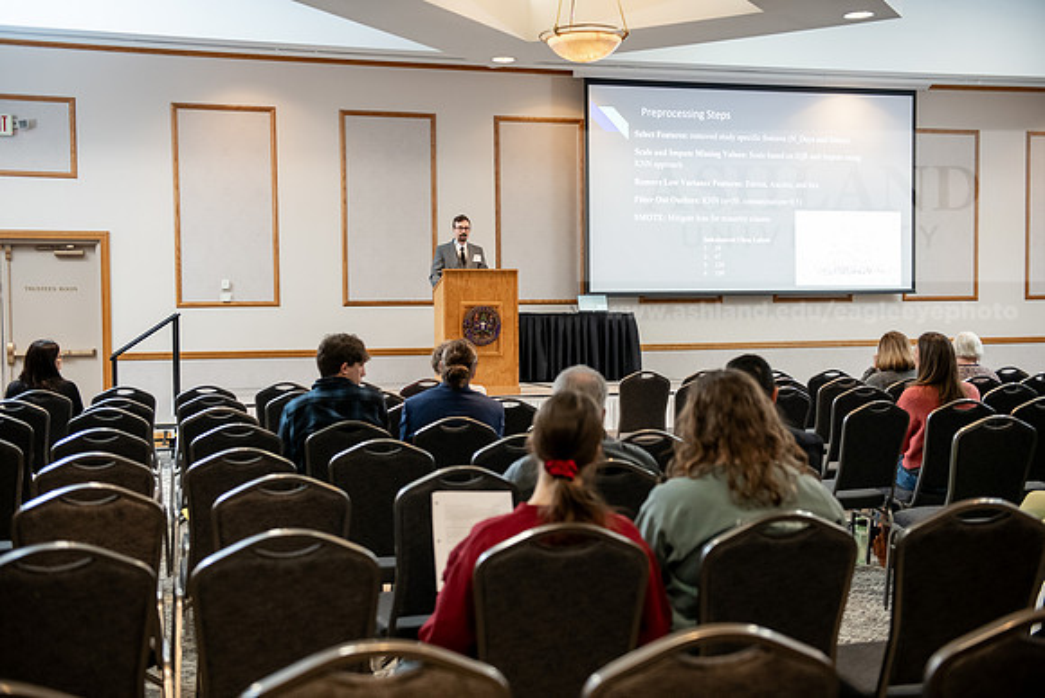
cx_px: 522
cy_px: 349
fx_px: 1306
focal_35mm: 45
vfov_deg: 29.9
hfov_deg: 43.6
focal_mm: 45
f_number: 3.2
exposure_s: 1/200
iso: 2000
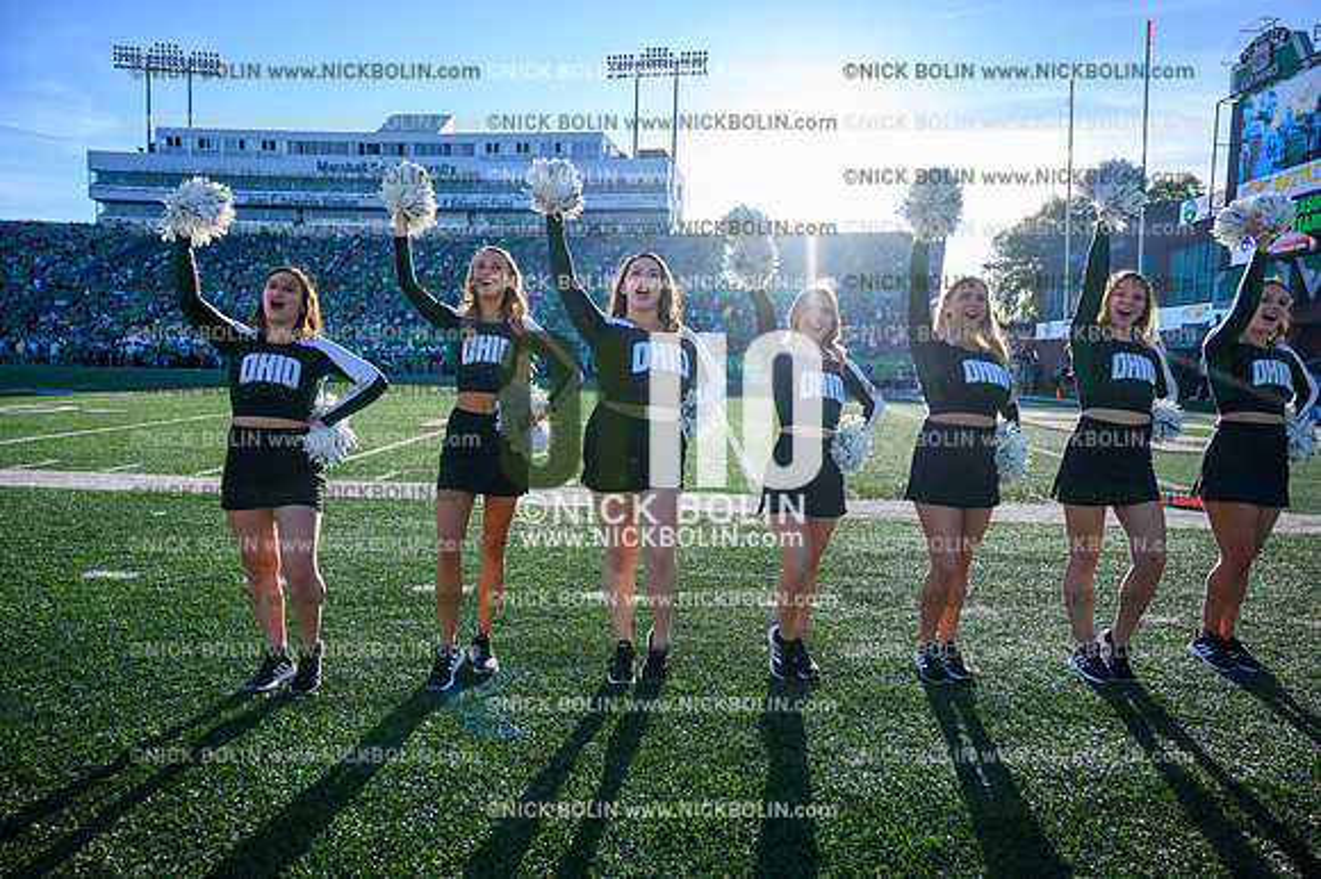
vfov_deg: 53.1
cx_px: 660
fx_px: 880
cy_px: 440
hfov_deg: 73.8
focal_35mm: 24
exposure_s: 1/640
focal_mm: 24
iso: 125
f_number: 4
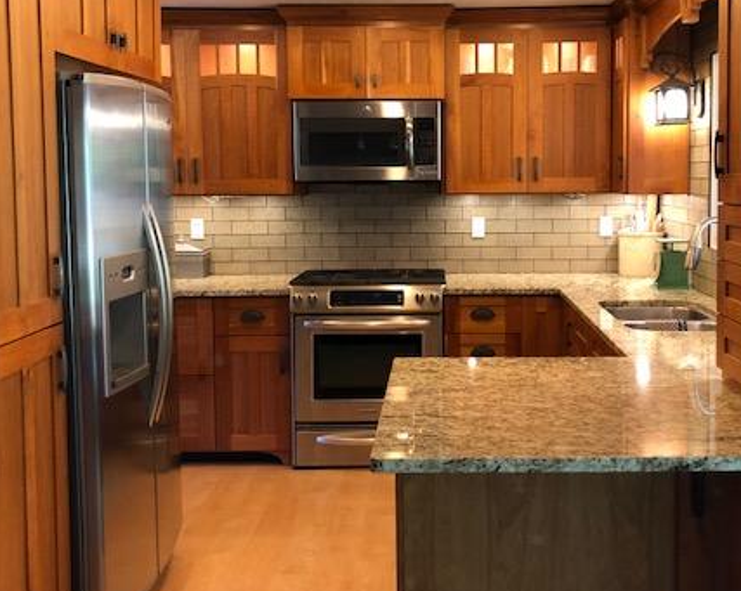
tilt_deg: -4.3
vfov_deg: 36.3
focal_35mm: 41
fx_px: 899
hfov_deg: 44.6
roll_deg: +0.7
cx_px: 437
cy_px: 229
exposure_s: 1/15
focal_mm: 4
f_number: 1.8
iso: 40
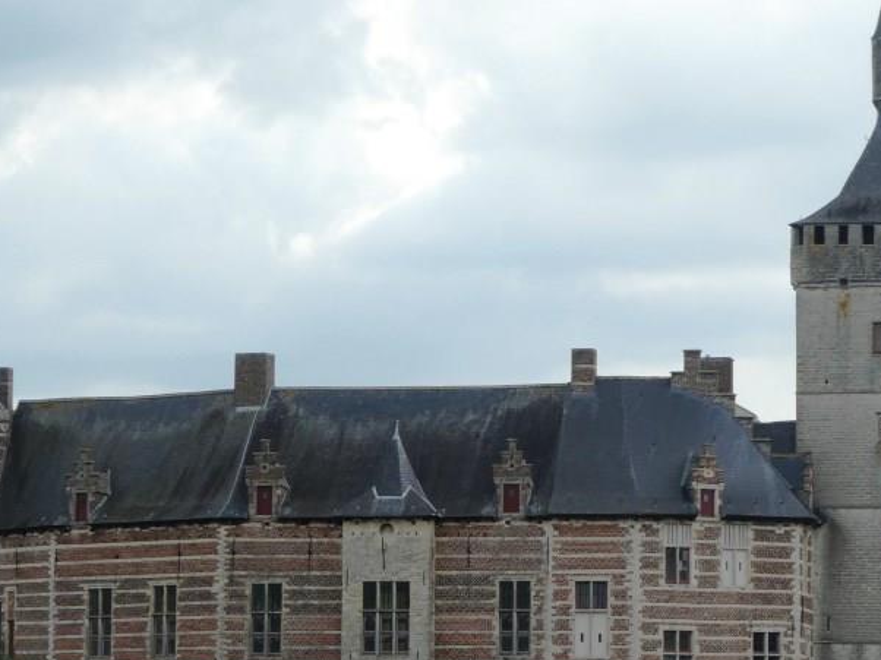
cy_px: 467
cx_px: 458
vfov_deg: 10.4
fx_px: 3638
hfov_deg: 13.8
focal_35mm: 143
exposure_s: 1/200
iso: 80
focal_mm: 15
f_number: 4.8
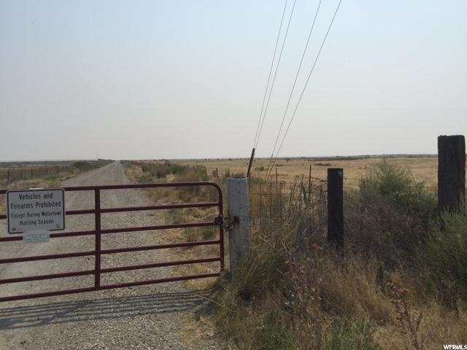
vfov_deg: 48.2
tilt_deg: -1.4
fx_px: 391
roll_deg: +2.0
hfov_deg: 61.7
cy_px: 175
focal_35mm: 29
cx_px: 234
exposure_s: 1/5650
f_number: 2.2
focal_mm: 4.15
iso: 32
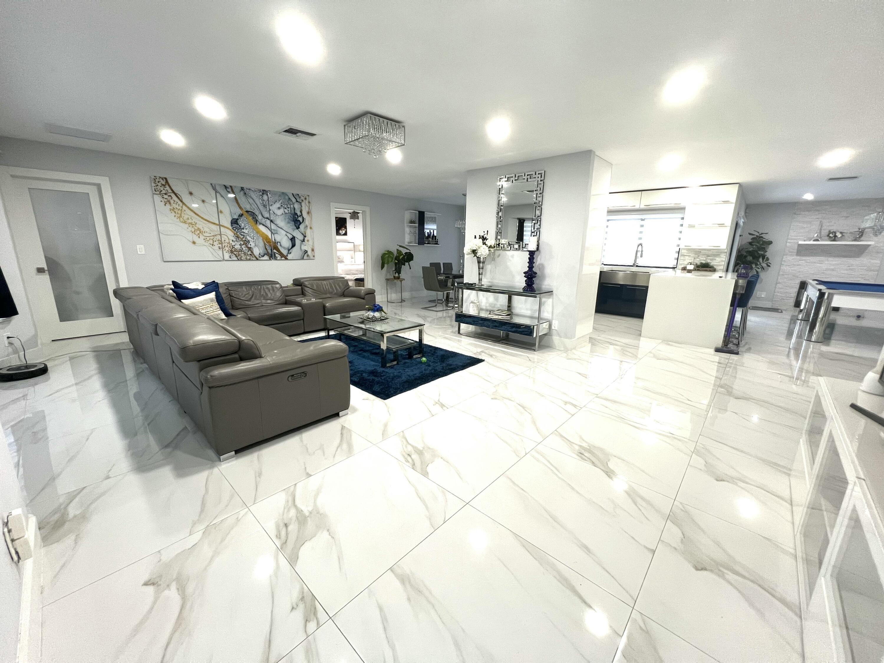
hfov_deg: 106.2
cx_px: 442
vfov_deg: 89.9
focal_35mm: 13
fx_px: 332
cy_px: 332
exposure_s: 1/120
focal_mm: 1.57
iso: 250
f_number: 1.8
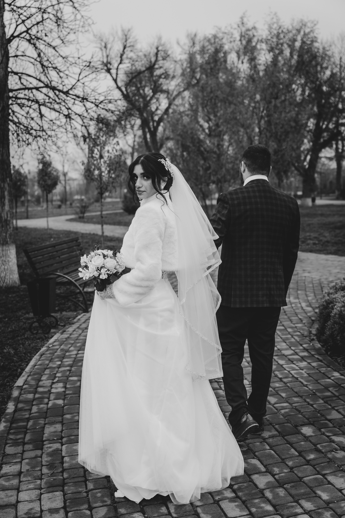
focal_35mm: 39
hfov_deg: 34.2
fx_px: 561
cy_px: 259
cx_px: 172
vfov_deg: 49.6
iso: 160
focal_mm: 39
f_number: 3.2
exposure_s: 1/200
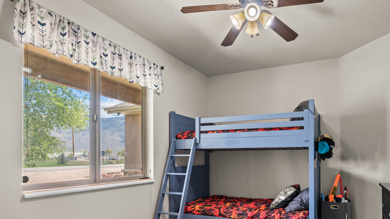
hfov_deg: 75.3
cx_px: 237
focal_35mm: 24
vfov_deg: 46.5
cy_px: 156
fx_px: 248
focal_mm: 16
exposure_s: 1/4
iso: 500
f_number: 8
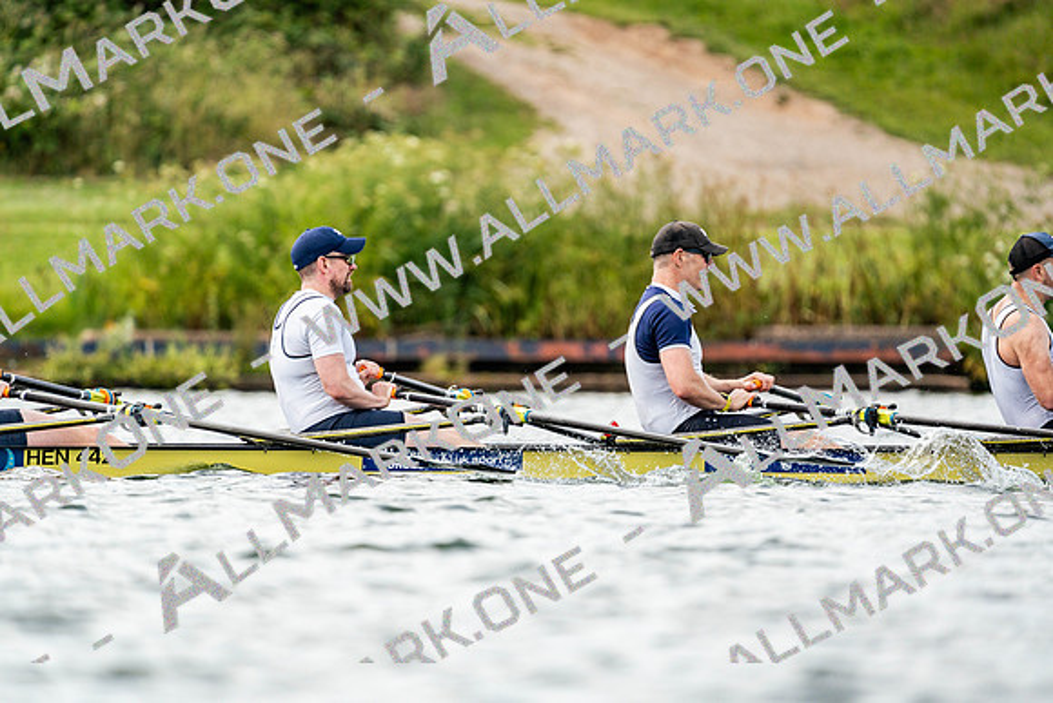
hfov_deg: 3.4
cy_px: 352
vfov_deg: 2.3
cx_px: 526
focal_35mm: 600
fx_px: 17553
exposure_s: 1/2000
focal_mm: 600
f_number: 6.3
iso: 640
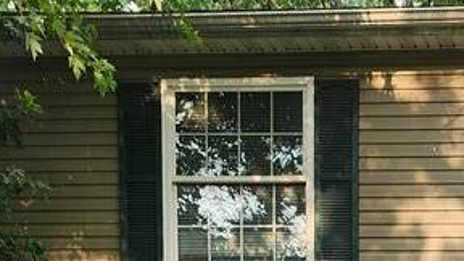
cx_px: 517
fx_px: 1095
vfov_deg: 10.7
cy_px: 699
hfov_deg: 22.5
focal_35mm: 89
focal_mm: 5.54
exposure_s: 1/265
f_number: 1.8
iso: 25
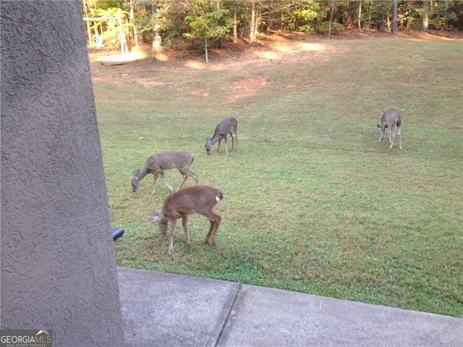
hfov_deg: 55.4
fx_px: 441
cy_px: 174
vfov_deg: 42.9
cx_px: 232
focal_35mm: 33
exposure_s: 1/24
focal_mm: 4.12
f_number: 2.4
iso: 50
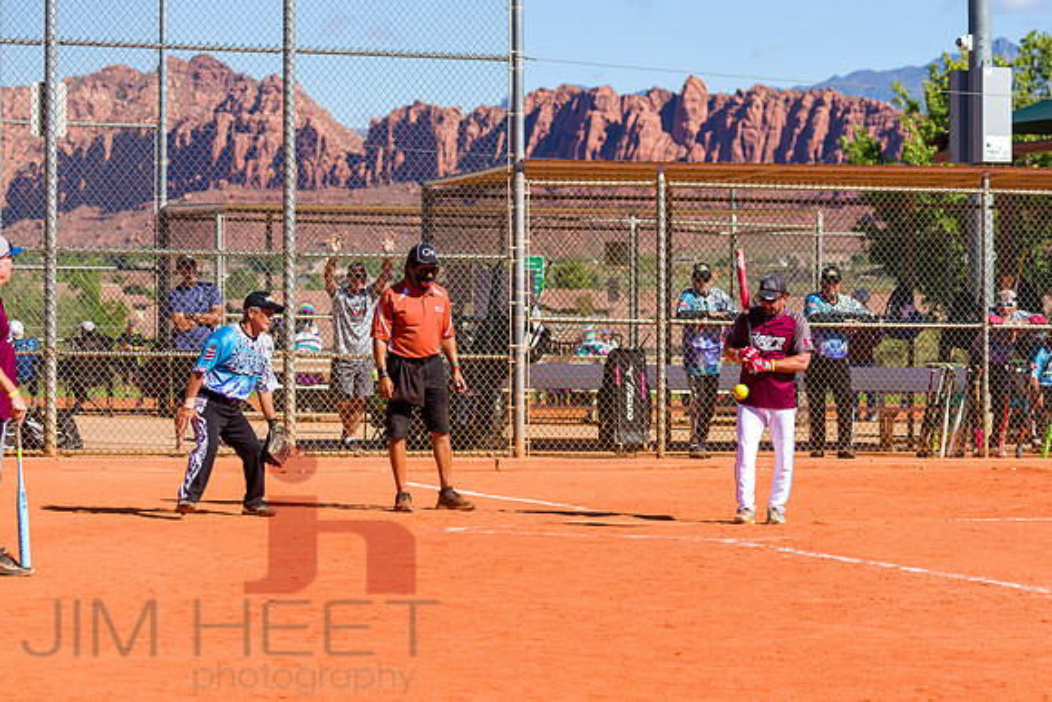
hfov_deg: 14.7
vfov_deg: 9.9
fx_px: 4062
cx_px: 658
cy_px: 341
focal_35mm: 139
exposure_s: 1/1600
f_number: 6.3
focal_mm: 110
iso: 400
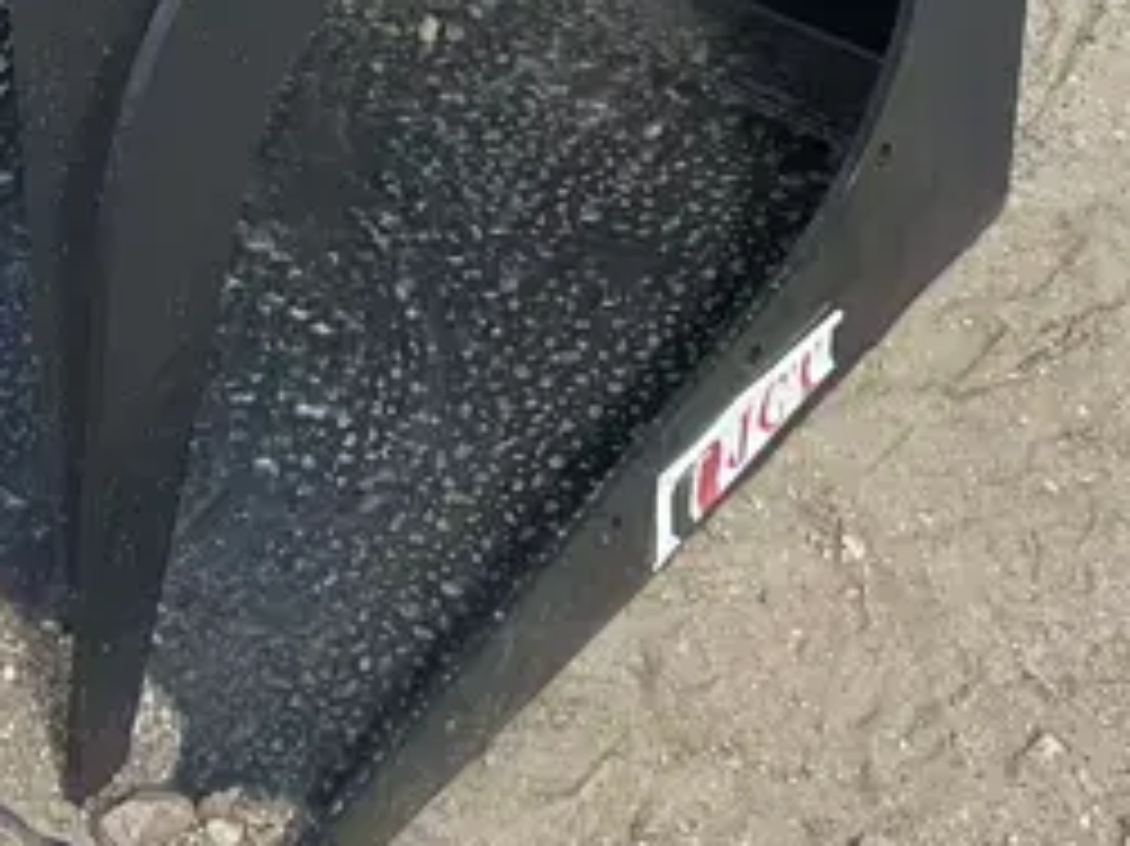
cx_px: 122
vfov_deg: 12.9
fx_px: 3622
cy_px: -225
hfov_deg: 17.5
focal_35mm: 111
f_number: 1.8
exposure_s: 1/1098
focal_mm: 3
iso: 25
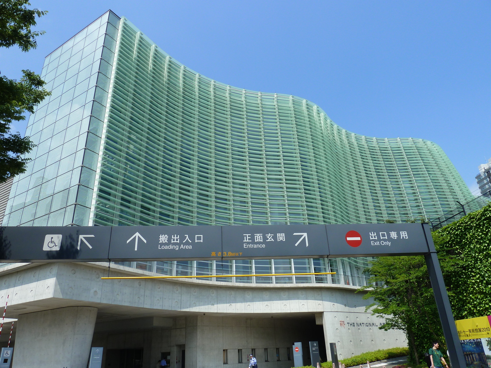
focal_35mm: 25
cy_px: 184
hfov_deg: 69.4
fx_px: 355
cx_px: 246
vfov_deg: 54.9
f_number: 4.5
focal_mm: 4.1
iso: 80
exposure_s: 1/400
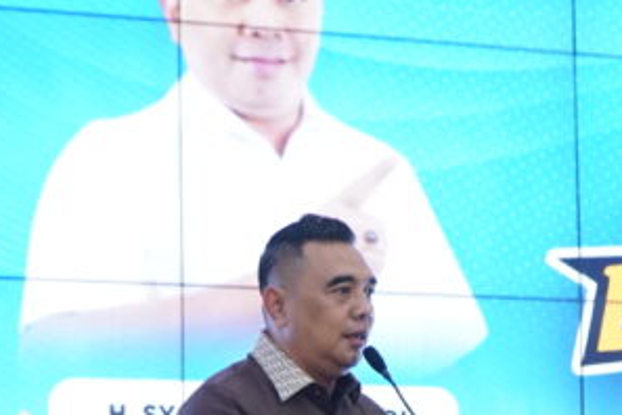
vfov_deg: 7.6
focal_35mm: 181
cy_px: 351
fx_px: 3127
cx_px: 241
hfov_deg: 11.4
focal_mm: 70
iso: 3200
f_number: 5.6
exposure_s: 1/125
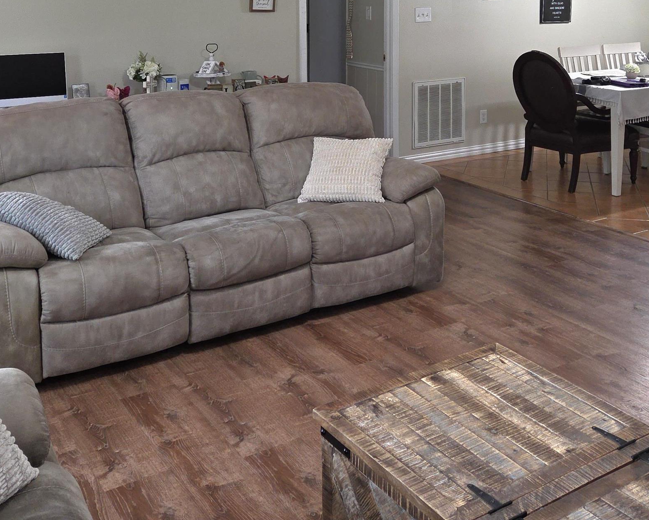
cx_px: 382
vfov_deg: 32.5
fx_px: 845
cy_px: 56
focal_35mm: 44
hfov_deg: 41.8
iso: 100
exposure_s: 1/60.2
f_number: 1.8
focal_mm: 5.4
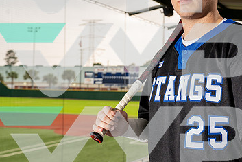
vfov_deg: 19.7
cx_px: 169
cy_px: 60
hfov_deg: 28.9
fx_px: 464
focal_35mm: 69
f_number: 6.3
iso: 640
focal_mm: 42
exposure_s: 1/250
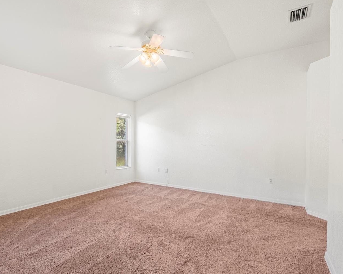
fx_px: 193
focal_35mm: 19
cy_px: 141
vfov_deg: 70.8
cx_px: 150
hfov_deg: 82.9
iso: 100
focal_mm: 16
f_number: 11
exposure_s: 1.6
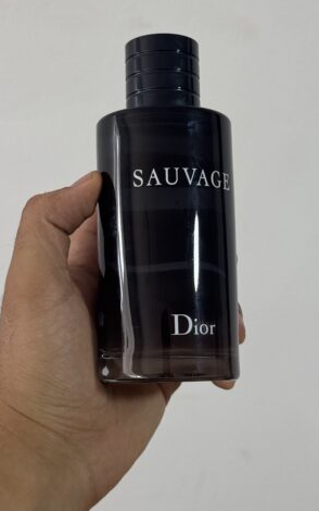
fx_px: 862
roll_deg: -2.0
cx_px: 165
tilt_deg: -20.2
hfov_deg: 21.0
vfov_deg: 32.9
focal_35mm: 62
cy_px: 204
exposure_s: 1/50
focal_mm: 6.76
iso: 80
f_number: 1.78
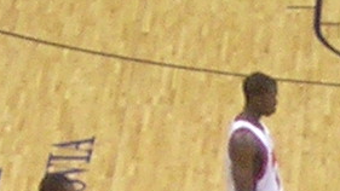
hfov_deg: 3.2
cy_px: 238
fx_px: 6031
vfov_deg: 1.8
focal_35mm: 669
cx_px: 570
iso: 400
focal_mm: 14.1
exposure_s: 1/66.6
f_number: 4.7
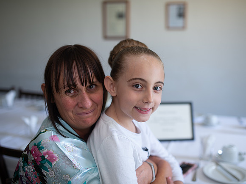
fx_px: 269
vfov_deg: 37.8
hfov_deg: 49.0
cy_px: 92
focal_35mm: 38
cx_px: 139
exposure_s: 1/100
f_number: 2
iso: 200
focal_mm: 35
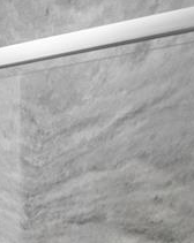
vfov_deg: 24.5
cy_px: 261
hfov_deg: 16.8
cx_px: -170
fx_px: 525
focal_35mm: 73
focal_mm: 16
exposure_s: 1/100
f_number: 4
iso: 6400
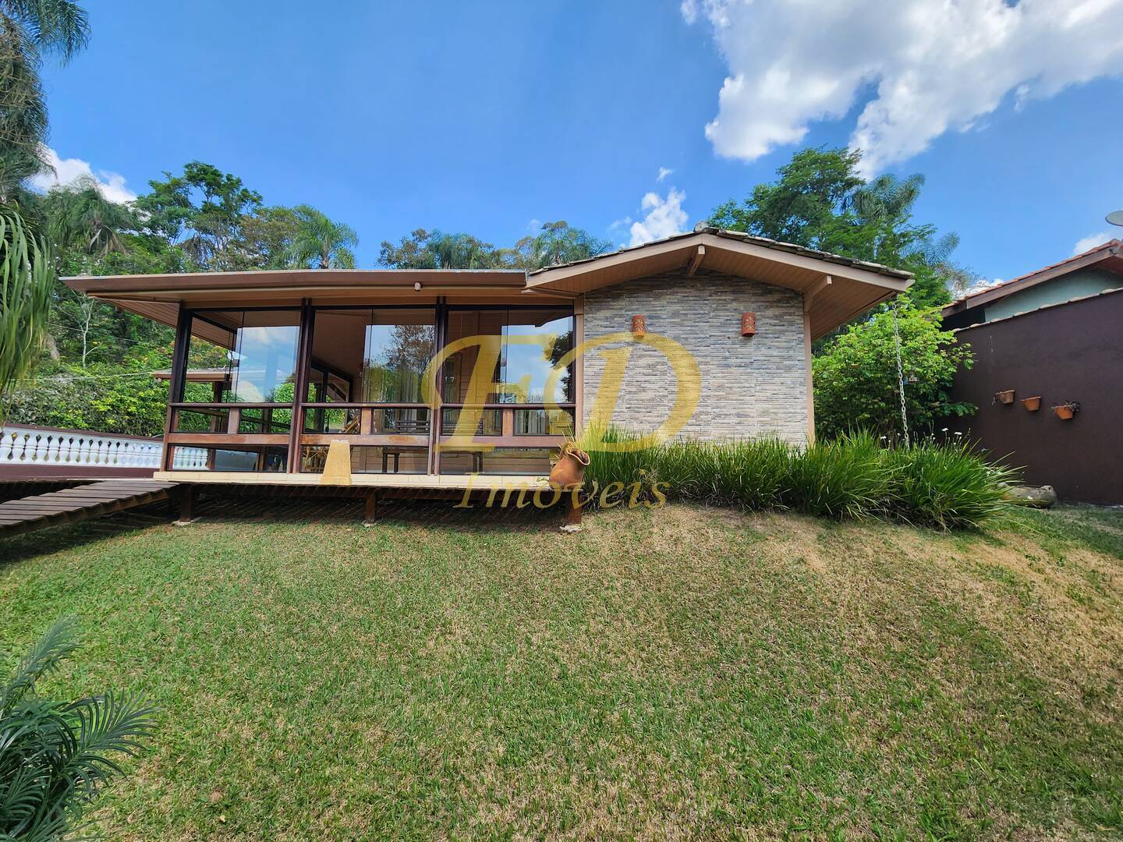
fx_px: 422
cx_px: 562
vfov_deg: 89.9
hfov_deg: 106.2
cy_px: 421
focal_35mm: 13
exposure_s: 1/857
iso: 50
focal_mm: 2.2
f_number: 2.2
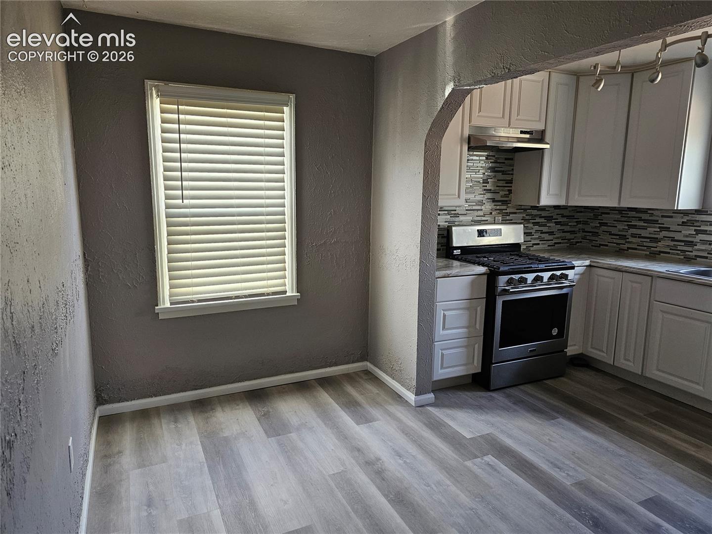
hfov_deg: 73.9
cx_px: 356
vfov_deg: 58.9
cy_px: 267
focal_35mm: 23
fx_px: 473
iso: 200
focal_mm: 6.3
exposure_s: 1/120
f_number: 1.7
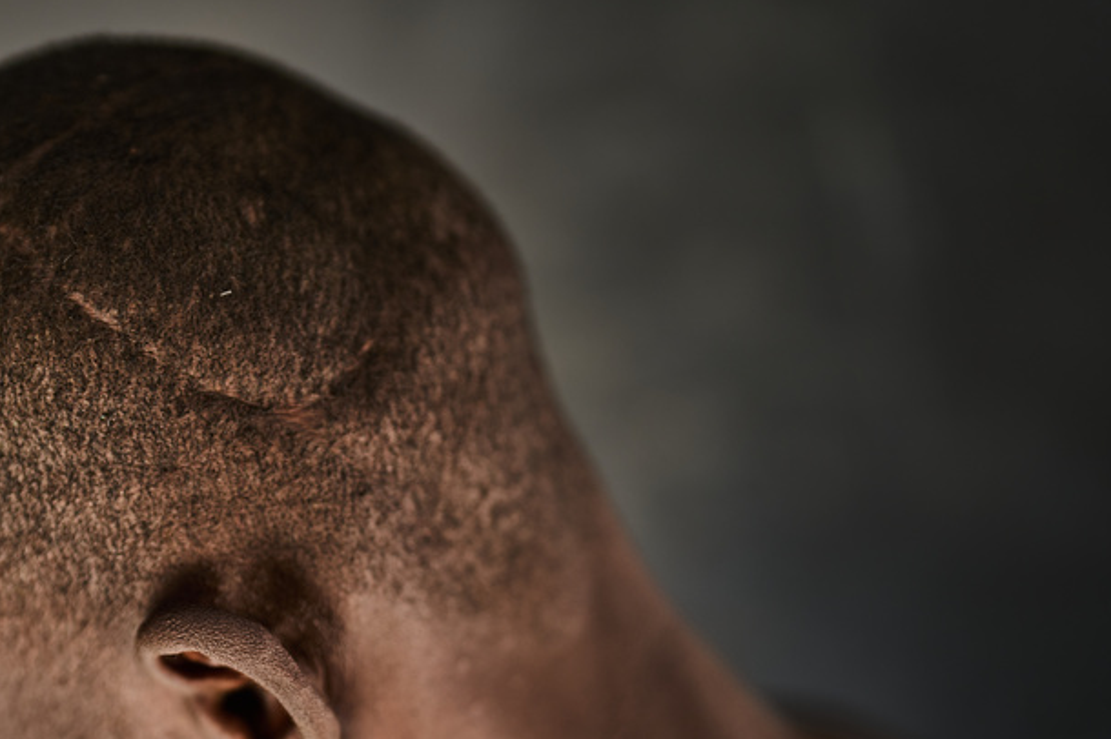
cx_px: 315
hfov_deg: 24.0
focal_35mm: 84
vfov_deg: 16.1
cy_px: 581
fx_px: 2591
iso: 125
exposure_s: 1/200
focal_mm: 50
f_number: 1.4
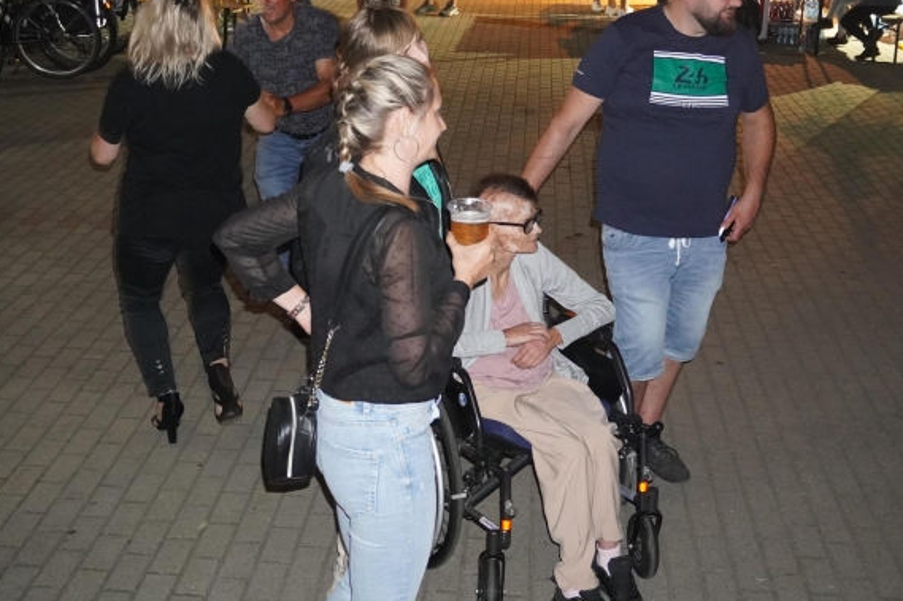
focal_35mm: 53
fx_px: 1321
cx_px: 476
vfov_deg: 25.5
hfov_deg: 37.7
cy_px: 186
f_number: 4.5
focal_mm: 25
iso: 3200
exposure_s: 1/10
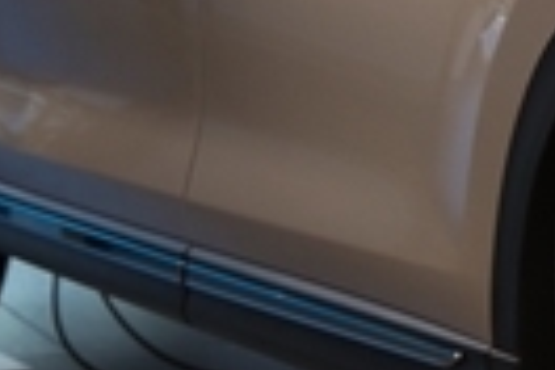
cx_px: 1144
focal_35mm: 309
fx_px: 4763
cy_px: -109
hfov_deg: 6.5
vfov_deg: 4.4
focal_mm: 51
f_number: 4
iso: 800
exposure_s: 1/320
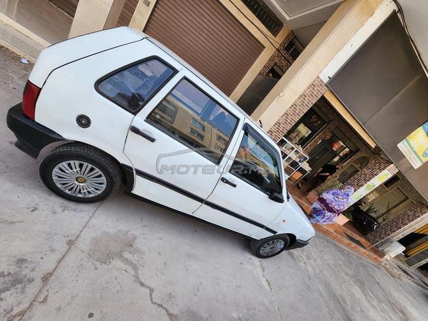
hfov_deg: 106.2
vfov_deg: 89.9
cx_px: 214
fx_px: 161
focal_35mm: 13
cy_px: 160
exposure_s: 1/545
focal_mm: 2.2
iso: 50
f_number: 2.2
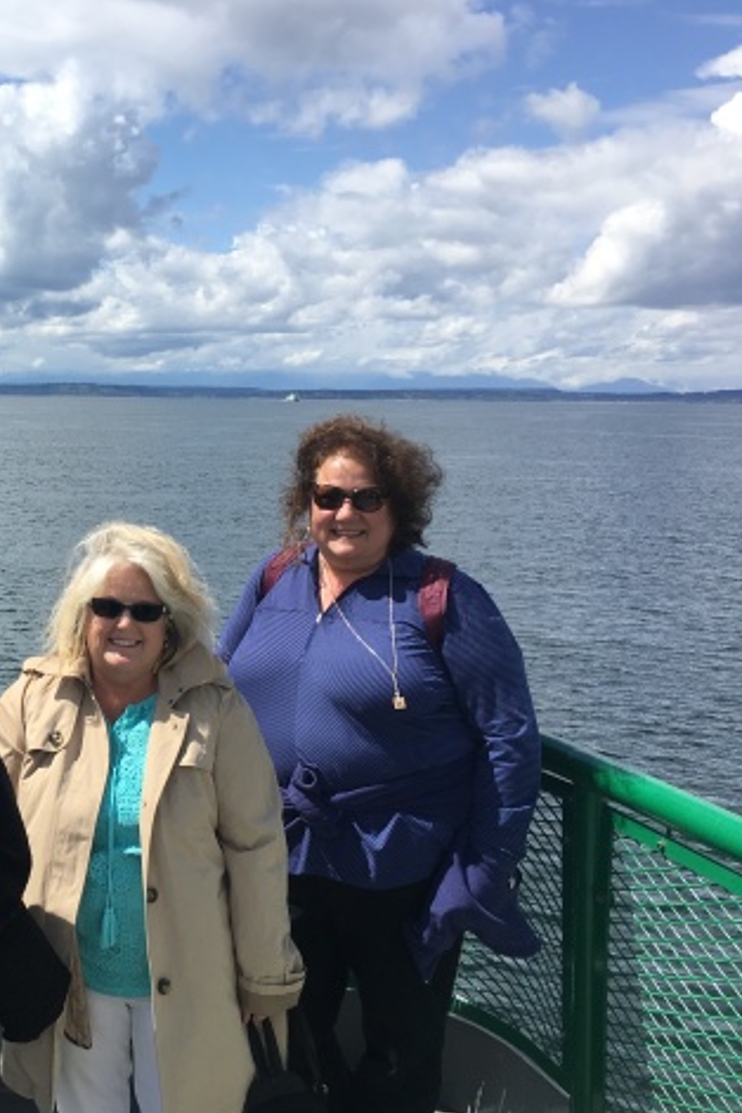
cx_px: -9
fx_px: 1267
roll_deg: -1.5
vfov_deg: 47.4
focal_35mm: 41
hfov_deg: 30.2
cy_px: 560
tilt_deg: -10.0
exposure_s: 1/1672
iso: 25
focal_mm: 4.15
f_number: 2.2
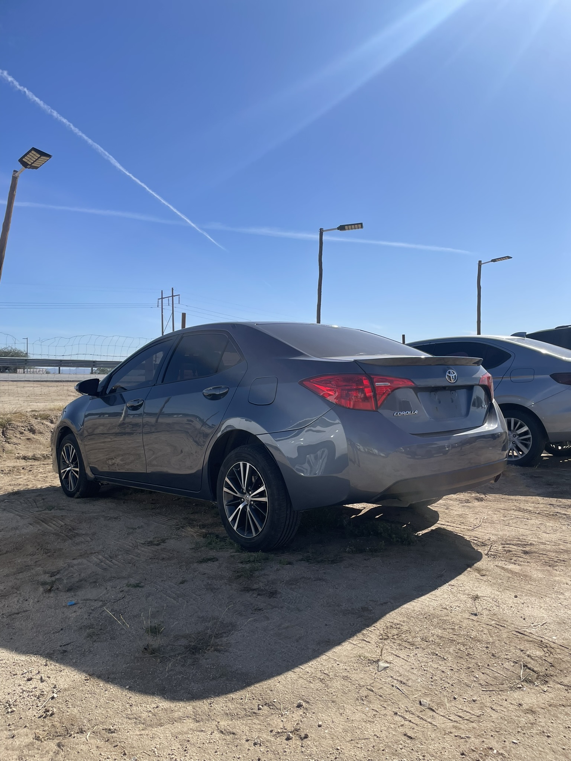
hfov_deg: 53.1
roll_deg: -0.9
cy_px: 380
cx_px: 286
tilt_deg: -2.3
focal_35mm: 26
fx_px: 572
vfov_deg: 67.3
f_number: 1.6
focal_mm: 4.2
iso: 32
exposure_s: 1/5556
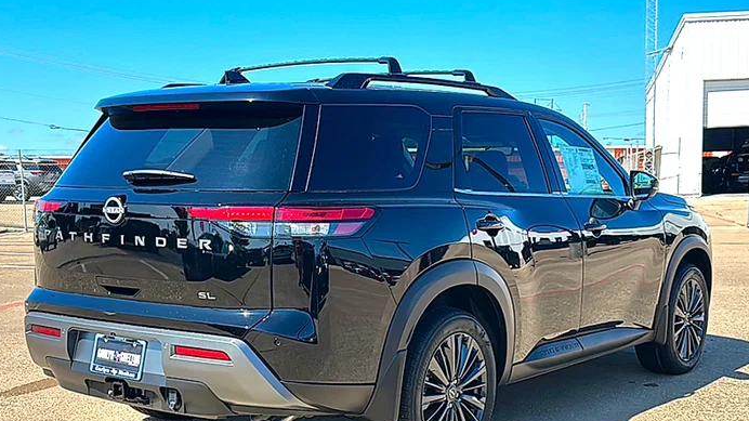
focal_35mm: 43
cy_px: 270
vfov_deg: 27.6
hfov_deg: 47.4
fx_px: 854
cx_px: 373
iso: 80
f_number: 1.78
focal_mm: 6.86
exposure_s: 1/2899
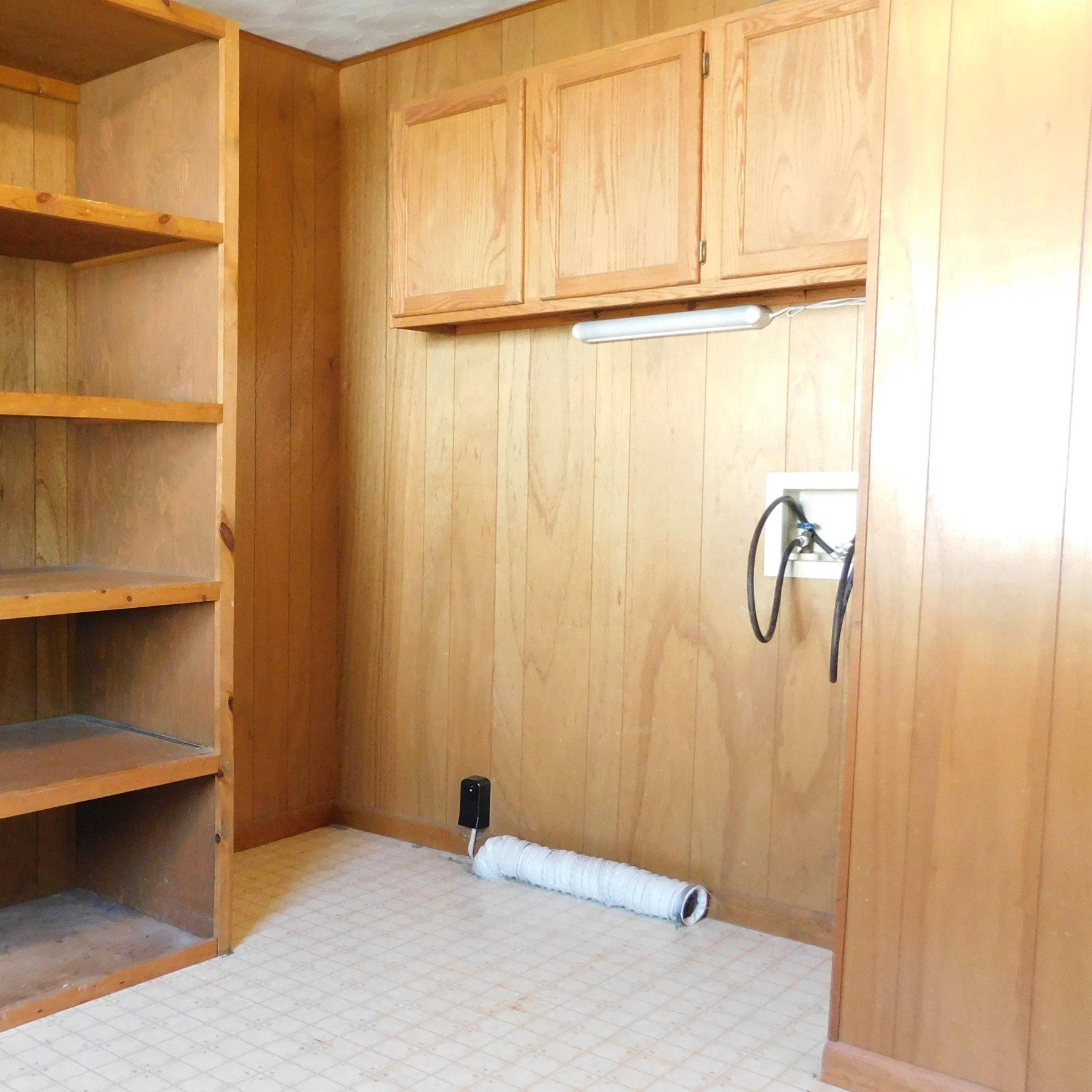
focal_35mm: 35
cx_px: 179
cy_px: 580
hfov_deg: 44.3
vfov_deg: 47.2
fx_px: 1249
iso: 400
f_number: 3
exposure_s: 1/25
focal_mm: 4
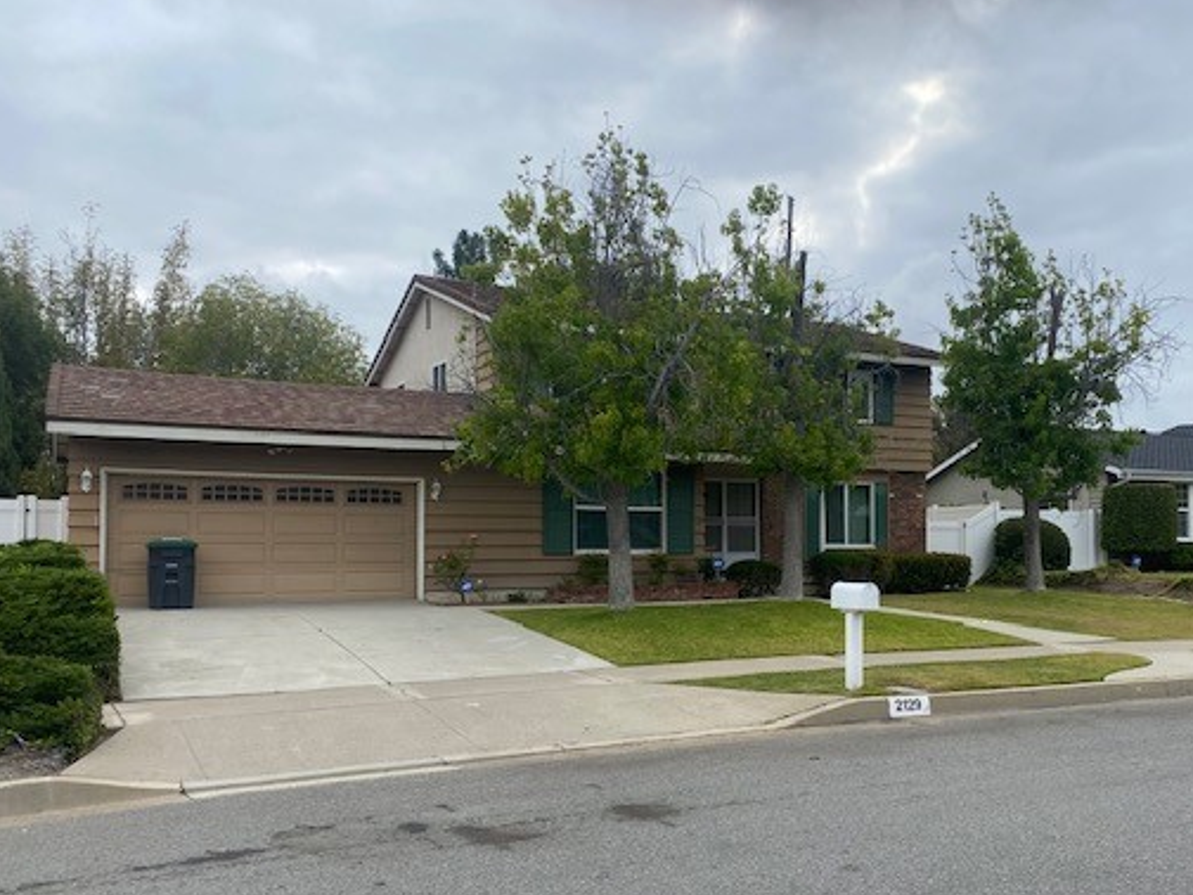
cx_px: 715
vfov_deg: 42.8
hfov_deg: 55.0
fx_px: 1137
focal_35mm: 33
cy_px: 530
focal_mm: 4.25
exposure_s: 1/1522
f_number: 1.8
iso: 32
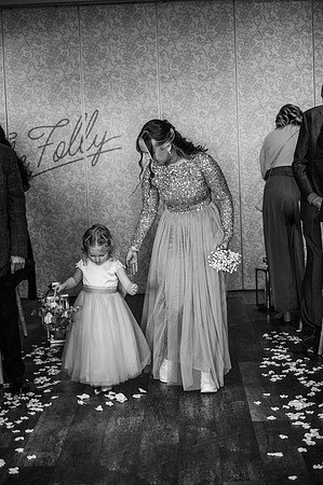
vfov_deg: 28.9
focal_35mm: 70
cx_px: 162
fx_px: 944
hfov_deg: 19.4
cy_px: 242
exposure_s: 1/200
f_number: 2.8
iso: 1100
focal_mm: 70
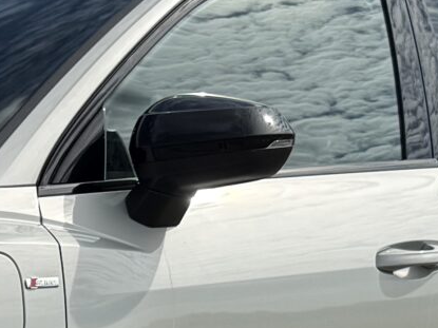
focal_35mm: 148
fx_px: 1872
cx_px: -190
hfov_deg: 12.7
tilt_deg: -10.4
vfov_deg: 9.6
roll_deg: +1.7
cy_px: 537
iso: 80
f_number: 1.78
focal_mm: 6.76
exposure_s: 1/6173
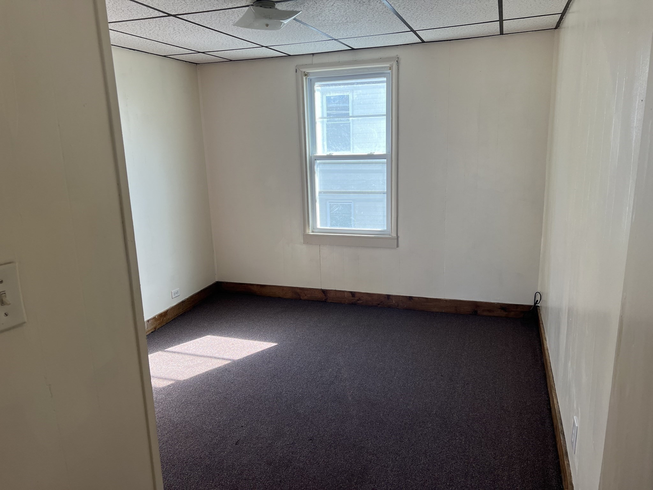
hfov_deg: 67.3
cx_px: 326
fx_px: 490
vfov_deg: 53.1
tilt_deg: -11.9
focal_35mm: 26
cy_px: 245
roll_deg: +1.5
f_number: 1.5
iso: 64
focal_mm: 5.7
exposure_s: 1/166
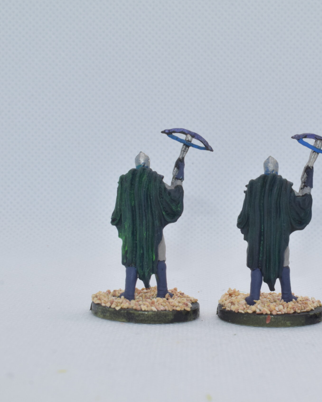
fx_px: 1012
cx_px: 277
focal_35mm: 85
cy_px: 201
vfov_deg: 22.5
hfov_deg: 17.8
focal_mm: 40
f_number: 18
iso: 800
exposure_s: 1/125
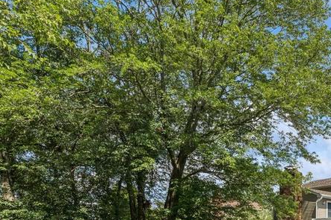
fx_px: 340
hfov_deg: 45.9
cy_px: 233
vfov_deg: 32.3
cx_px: 310
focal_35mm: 37
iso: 100
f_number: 11
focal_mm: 16
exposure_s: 1/100
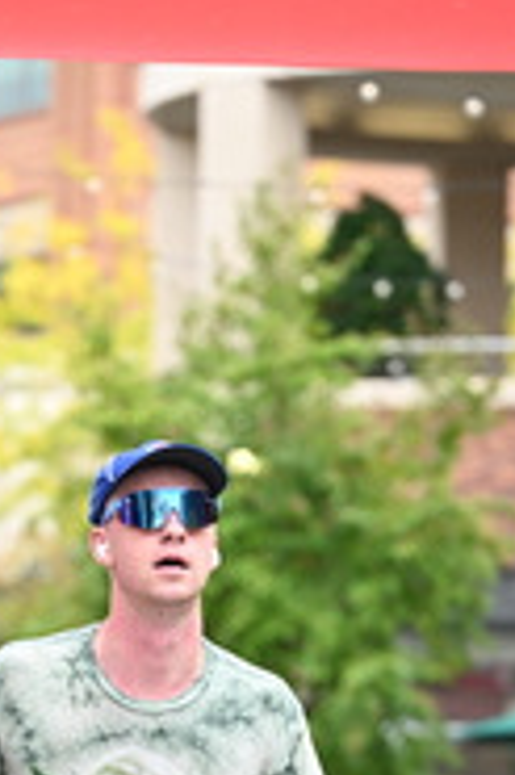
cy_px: 758
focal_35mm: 271
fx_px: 5826
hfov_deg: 5.1
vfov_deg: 7.6
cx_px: 203
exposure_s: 1/1600
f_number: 2.8
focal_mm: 91
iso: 640
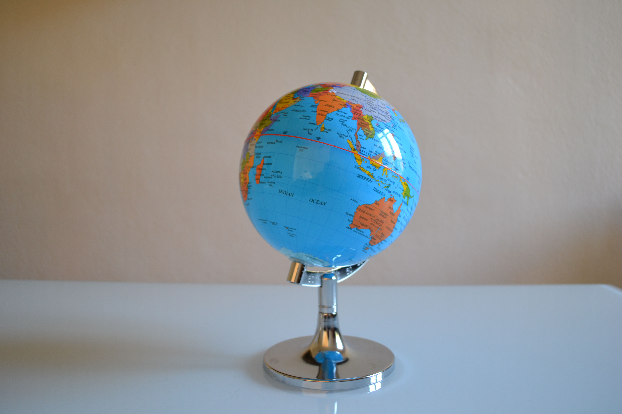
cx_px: 311
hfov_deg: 61.9
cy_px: 207
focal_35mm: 30
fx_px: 518
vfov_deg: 43.6
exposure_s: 1/50
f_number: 3.8
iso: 400
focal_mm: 20
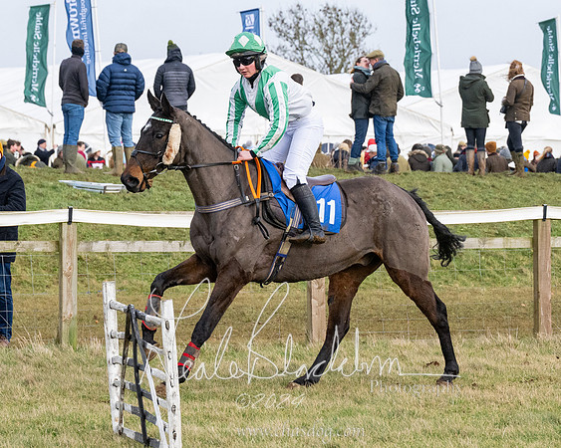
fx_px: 3705
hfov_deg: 8.7
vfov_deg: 6.9
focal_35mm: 223
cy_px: 229
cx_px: 302
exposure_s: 1/2000
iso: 800
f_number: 5
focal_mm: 90
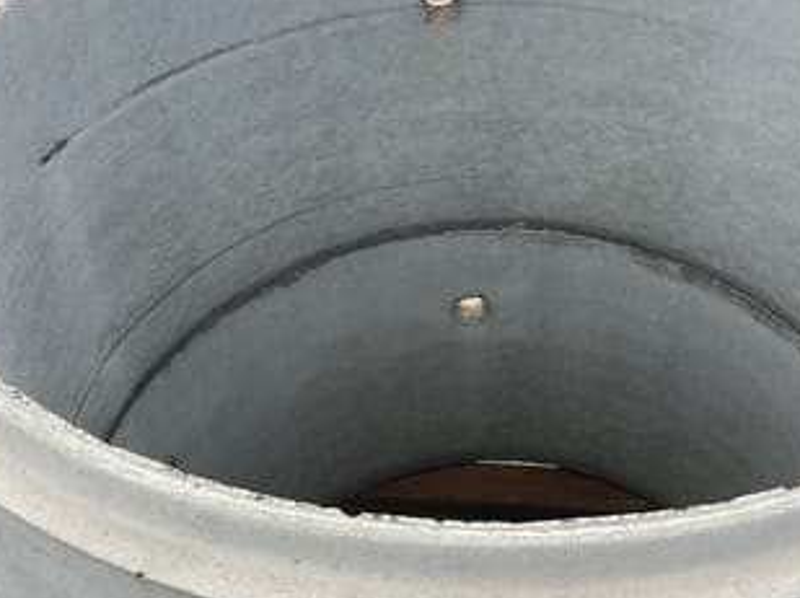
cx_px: 528
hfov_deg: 40.0
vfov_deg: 30.7
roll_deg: +0.3
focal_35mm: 47
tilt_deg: -38.8
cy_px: 234
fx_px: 1085
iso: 16
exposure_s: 1/1035
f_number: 1.8
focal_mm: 3
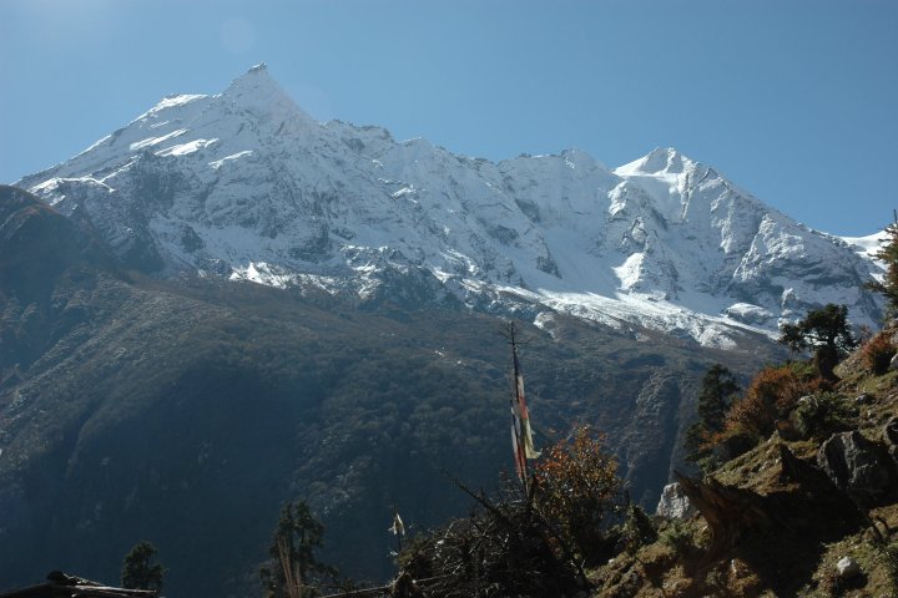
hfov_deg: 38.9
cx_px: 449
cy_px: 299
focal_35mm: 51
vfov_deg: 26.5
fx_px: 1272
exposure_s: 1/400
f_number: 10
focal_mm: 34
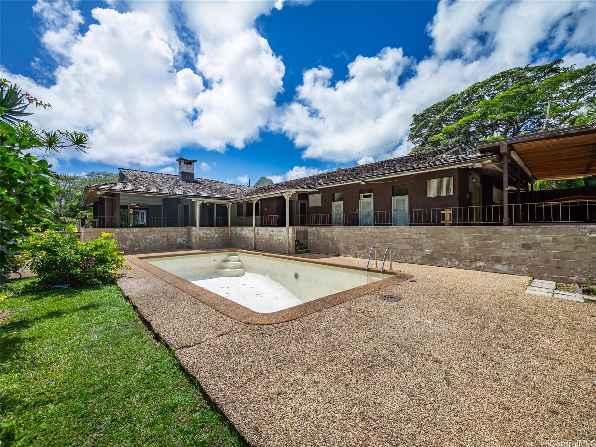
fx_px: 241
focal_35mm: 14
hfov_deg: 102.1
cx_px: 298
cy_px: 224
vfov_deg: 85.7
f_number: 4
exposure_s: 1/8000
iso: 200
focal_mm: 7
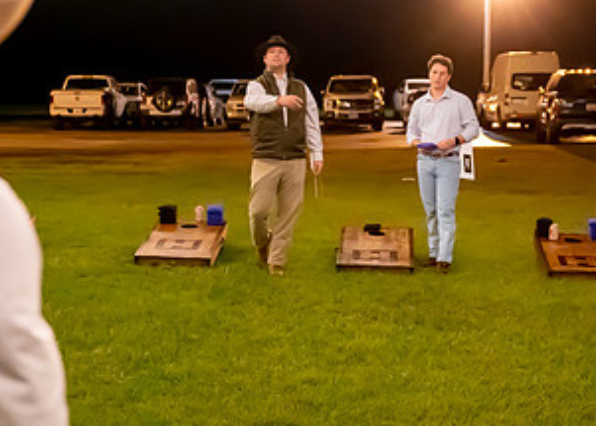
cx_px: 296
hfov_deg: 23.1
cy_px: 223
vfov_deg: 16.6
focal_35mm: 86
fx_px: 1456
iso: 8000
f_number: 2.8
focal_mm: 40
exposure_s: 1/160
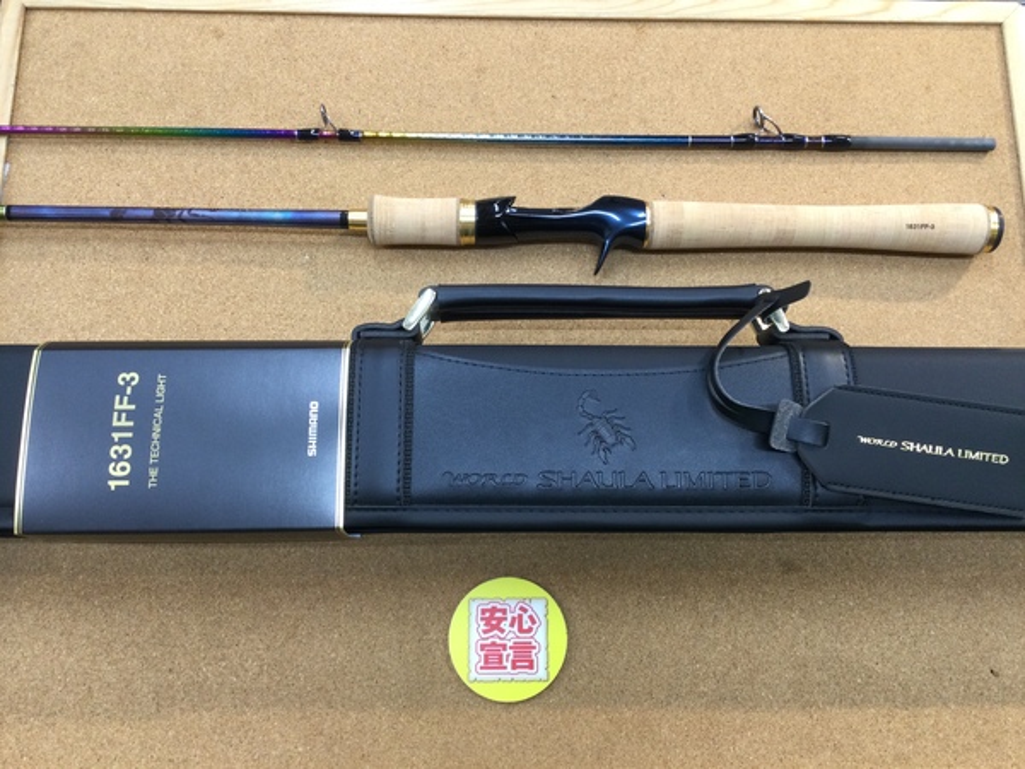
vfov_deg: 45.4
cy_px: 384
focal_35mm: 31
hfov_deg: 58.4
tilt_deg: -77.9
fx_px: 918
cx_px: 512
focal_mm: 3.3
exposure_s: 1/30
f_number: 2.4
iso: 64
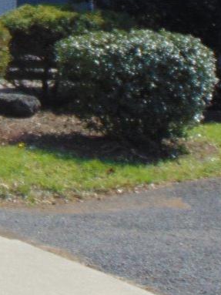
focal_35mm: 158
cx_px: -105
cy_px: -96
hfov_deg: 9.2
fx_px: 1346
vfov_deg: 12.1
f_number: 3.3
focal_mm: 7.6
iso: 80
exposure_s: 1/800
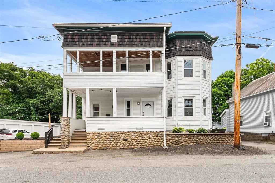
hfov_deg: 90.0
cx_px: 138
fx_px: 138
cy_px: 92
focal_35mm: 18
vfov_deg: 67.4
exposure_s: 1/30
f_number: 9
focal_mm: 12
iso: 100
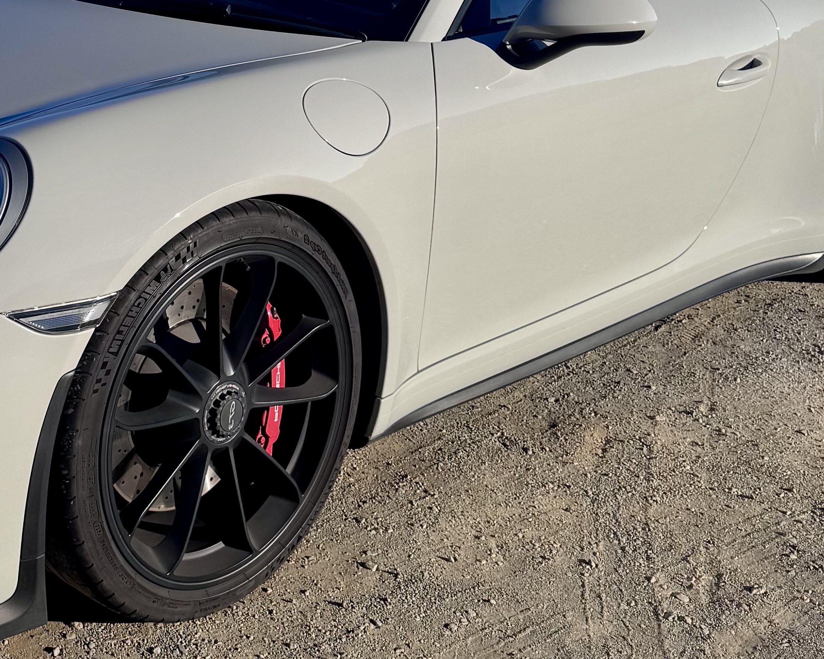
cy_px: 8
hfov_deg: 29.6
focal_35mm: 61
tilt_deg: -9.5
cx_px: 78
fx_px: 1488
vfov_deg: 23.9
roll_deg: -0.3
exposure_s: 1/6410
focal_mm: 6.76
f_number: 1.78
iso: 80
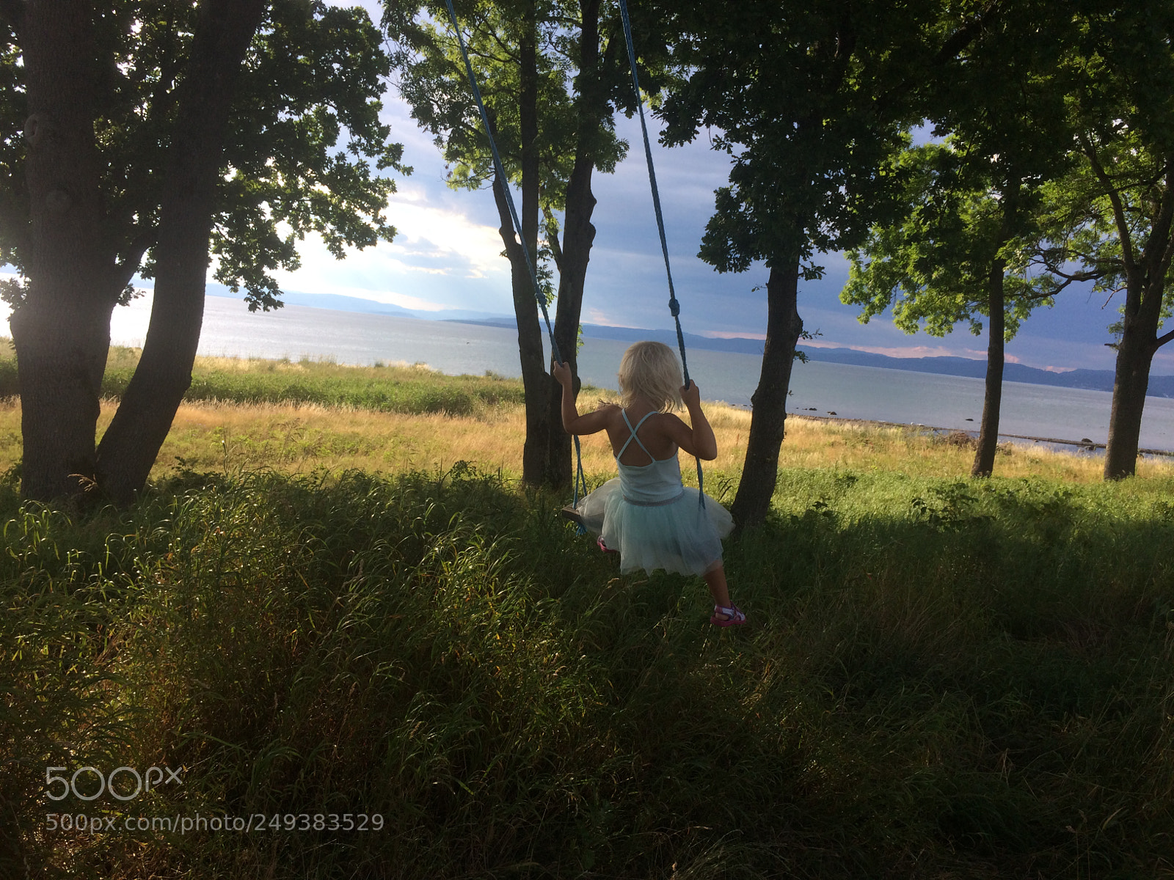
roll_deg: -6.1
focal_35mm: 29
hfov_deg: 61.7
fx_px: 984
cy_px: 440
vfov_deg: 48.2
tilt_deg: -5.0
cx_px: 587
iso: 32
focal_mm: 4.15
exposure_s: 1/1109
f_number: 2.2
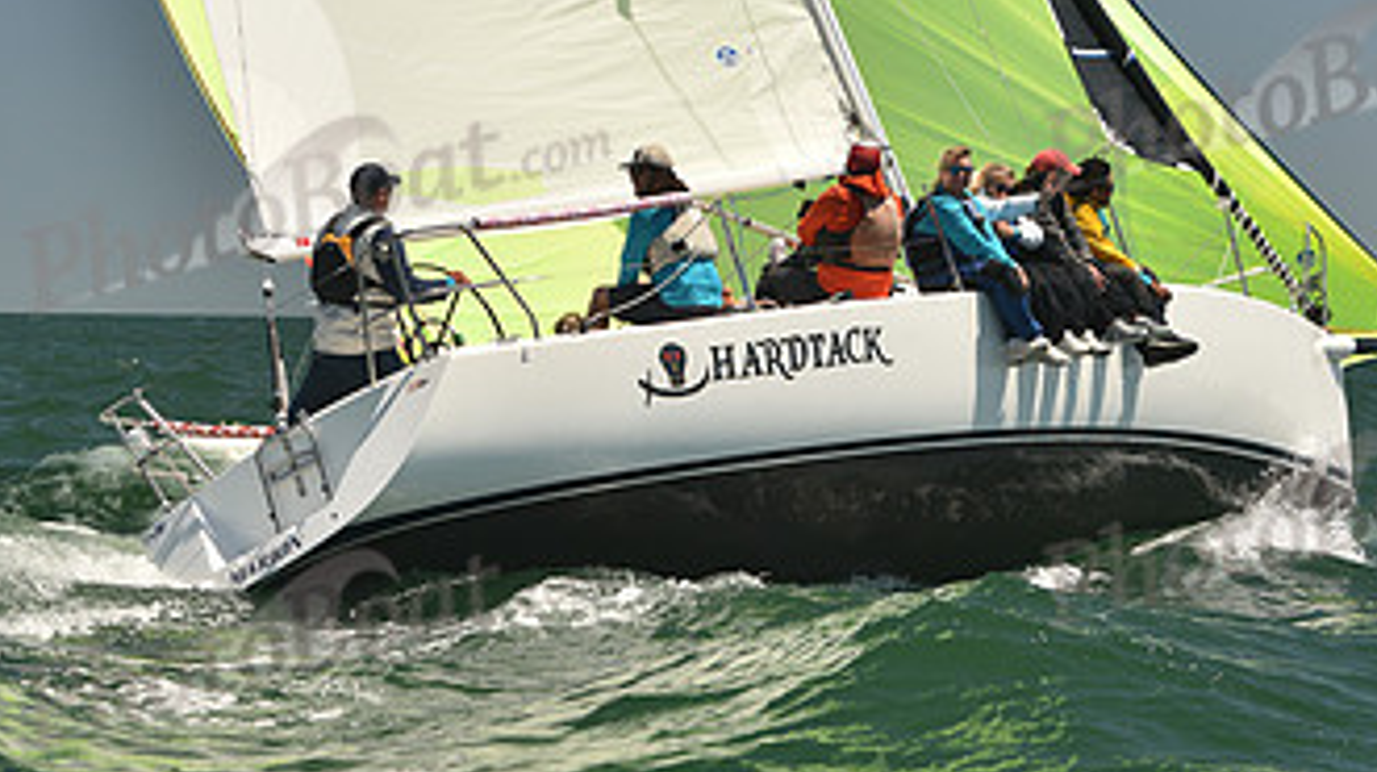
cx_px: 830
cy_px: 361
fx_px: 4706
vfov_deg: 9.4
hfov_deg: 16.6
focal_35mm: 129
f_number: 5
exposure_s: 1/800
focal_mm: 70
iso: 250
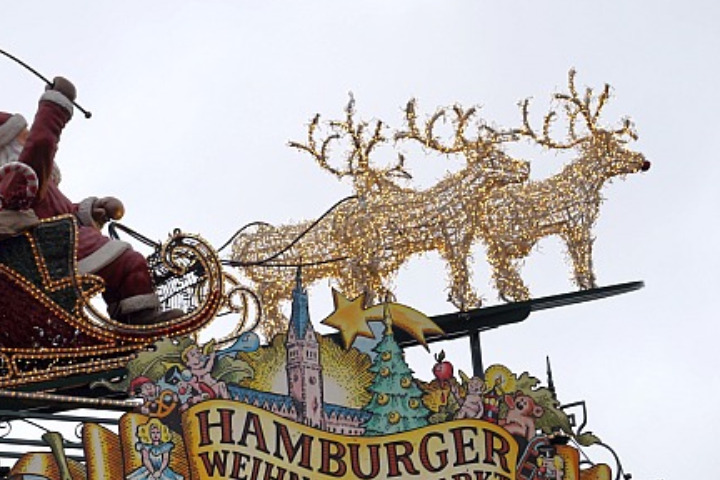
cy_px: 288
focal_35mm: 106
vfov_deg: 12.9
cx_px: 273
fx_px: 2120
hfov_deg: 19.2
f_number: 6.3
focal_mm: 50
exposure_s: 1/100
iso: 100
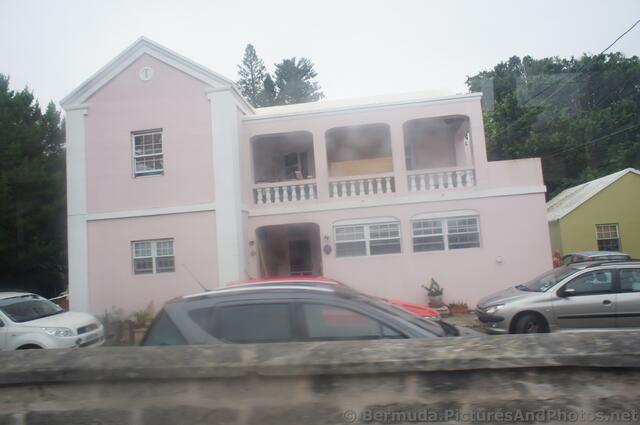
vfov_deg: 53.0
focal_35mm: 24
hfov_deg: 73.8
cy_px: 212
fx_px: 426
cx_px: 320
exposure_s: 1/250
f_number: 5.6
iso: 200
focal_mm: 16
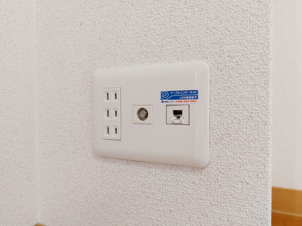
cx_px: 151
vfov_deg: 56.8
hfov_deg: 71.6
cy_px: 113
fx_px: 209
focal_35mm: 24
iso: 40
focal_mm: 5.23
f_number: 1.8
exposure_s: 1/24
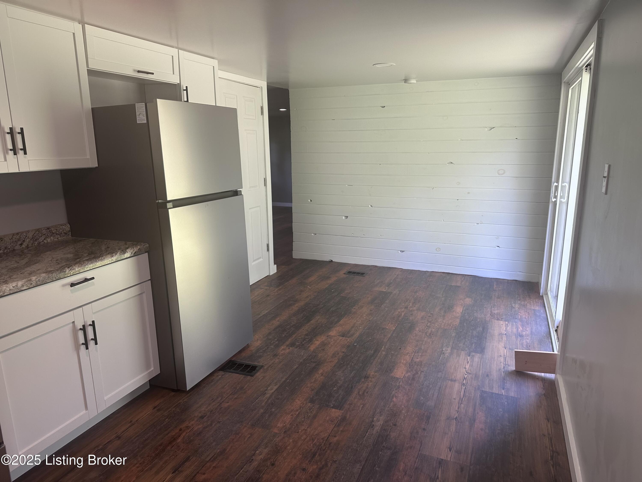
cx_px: 321
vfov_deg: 56.8
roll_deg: +0.5
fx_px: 445
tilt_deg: -11.8
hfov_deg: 71.6
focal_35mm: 24
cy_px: 241
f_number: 1.78
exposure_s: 1/120
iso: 80
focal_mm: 6.86
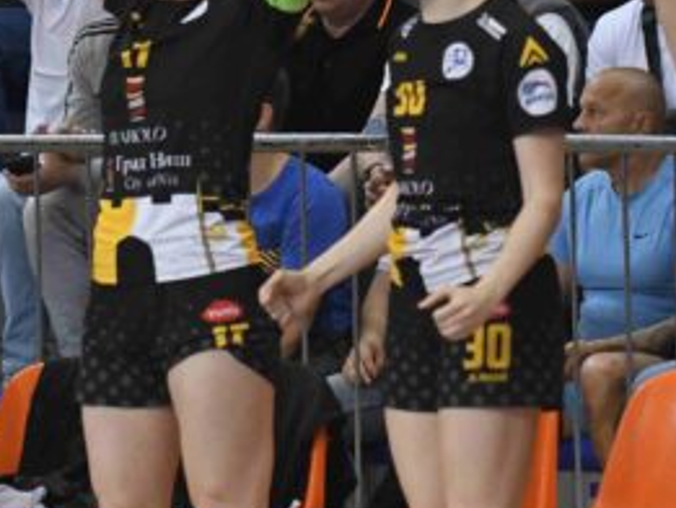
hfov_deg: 3.3
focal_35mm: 605
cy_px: 150
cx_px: 251
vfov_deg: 2.5
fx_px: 11820
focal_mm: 120
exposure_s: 1/640
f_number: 4
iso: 3200
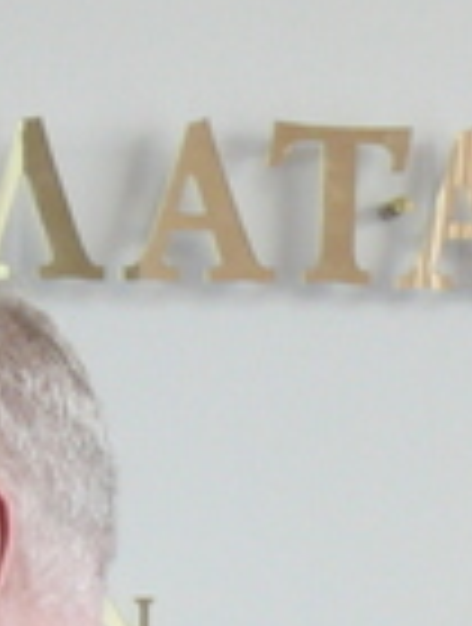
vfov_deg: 5.9
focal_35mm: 327
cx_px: -922
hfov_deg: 4.4
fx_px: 5918
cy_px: 1229
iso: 100
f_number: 3.2
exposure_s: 1/40
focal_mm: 9.9
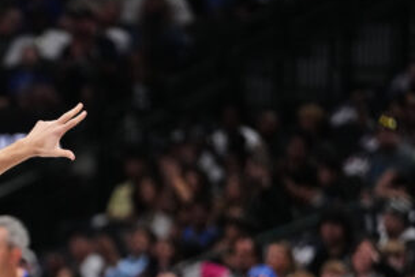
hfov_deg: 3.8
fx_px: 6320
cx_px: -79
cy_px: 316
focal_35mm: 548
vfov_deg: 2.5
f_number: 2.8
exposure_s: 1/2000
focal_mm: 194
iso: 4000
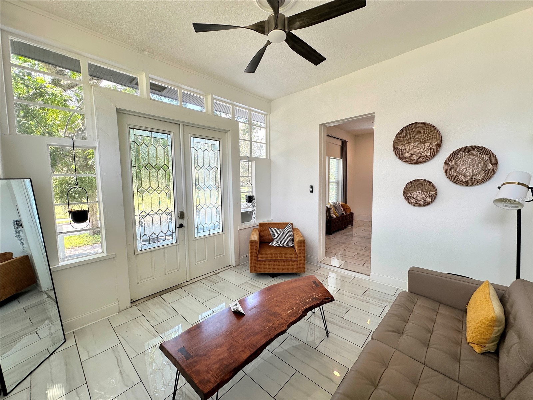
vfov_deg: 85.7
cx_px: 266
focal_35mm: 14
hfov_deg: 102.1
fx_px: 216
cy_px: 200
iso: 40
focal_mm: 2.22
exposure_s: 1/110
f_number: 2.2
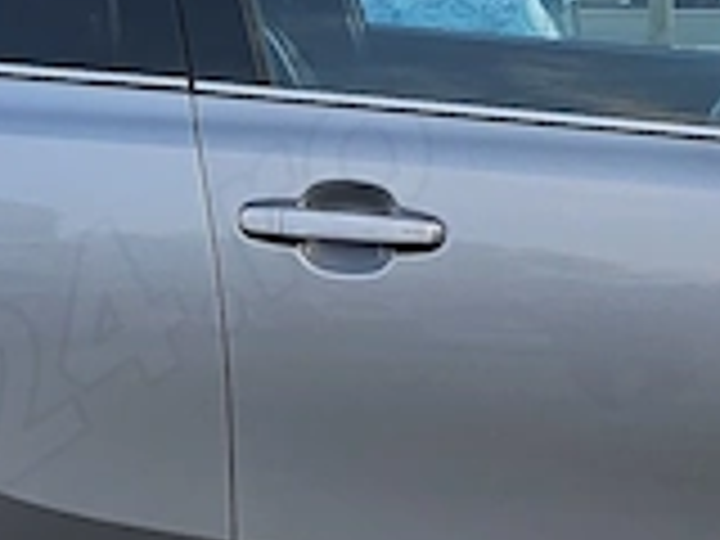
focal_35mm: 144
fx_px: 2995
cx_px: 472
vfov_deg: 10.2
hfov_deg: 13.7
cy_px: 526
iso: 50
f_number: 1.7
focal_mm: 6.3
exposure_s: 1/180
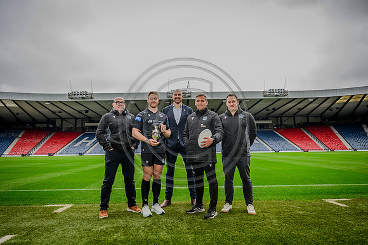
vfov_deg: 53.2
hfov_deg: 73.7
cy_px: 122
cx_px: 184
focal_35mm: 24
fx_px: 245
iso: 500
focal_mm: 24
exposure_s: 1/160
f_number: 3.5
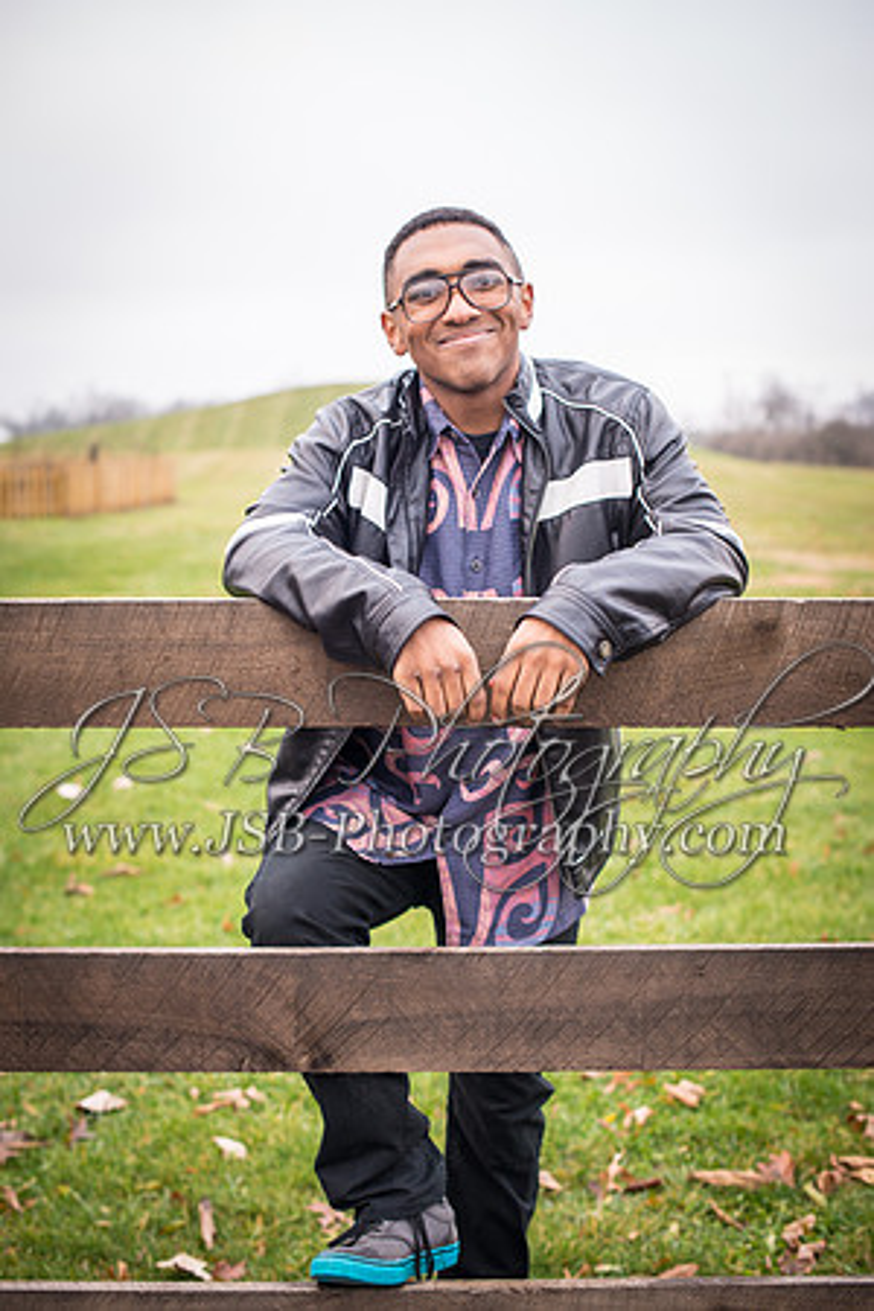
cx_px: 437
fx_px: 1821
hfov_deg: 27.0
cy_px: 656
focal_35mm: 50
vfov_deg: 39.6
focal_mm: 50
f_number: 2.8
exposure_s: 1/40
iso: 200
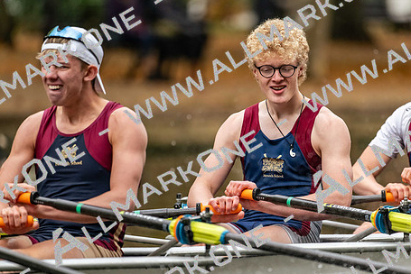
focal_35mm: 510
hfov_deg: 4.0
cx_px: 236
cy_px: 128
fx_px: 5826
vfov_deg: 2.7
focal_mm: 400
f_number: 4.5
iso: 2500
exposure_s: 1/2500
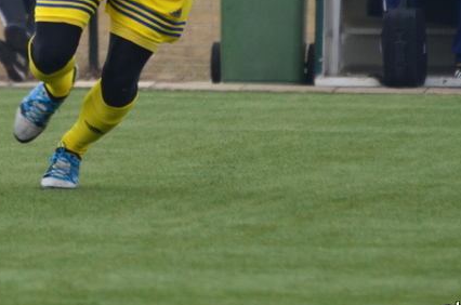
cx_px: -111
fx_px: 16188
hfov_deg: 1.6
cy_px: -79
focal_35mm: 1267
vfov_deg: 1.1
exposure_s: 1/800
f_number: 5.6
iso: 800
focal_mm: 300
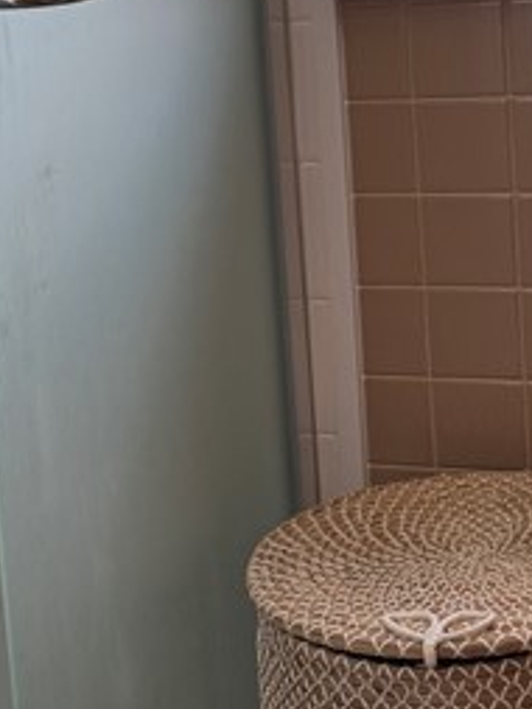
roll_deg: +5.4
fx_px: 1986
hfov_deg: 15.2
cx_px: 120
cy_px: 227
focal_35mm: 97
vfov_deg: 20.1
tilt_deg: -11.7
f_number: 1.78
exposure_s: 1/120
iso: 80
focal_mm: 6.76
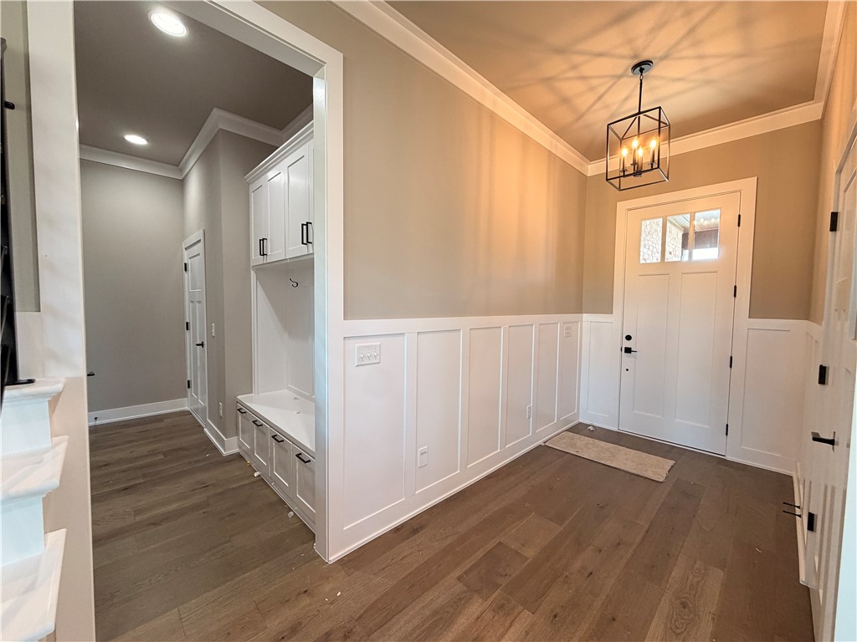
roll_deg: -0.2
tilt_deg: -3.2
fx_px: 347
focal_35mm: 14
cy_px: 321
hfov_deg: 102.1
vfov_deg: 85.7
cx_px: 428
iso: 250
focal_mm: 2.22
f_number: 2.2
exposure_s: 1/60
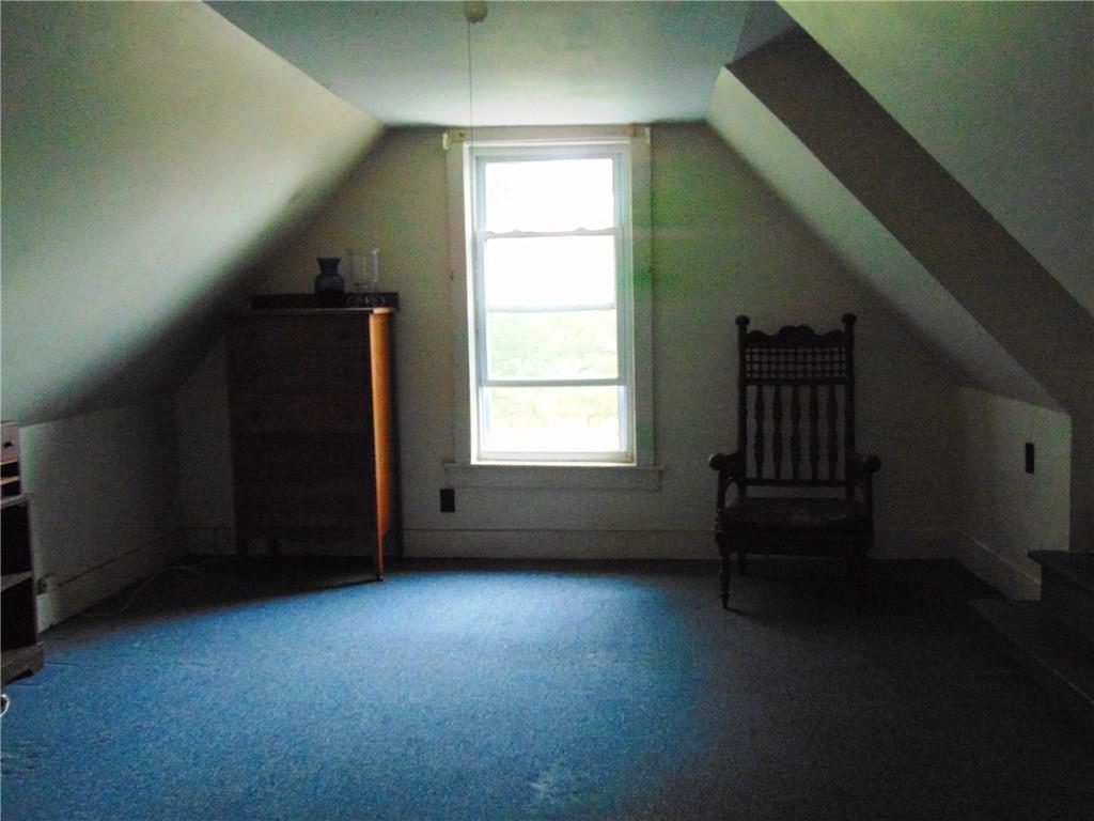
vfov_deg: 46.8
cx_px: 547
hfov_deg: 60.0
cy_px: 410
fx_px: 948
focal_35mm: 30
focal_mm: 5.4
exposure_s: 1/20
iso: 400
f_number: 3.1
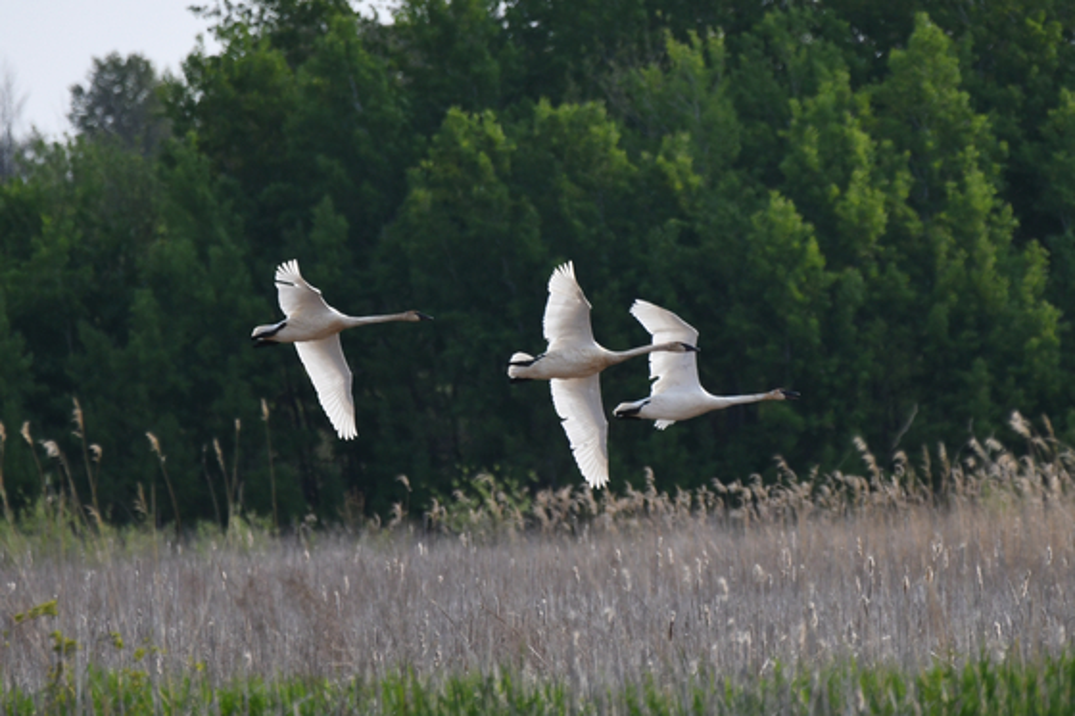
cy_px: 358
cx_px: 538
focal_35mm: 900
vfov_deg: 1.5
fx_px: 26866
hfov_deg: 2.3
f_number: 6.3
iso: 1000
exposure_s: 1/2500
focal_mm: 600
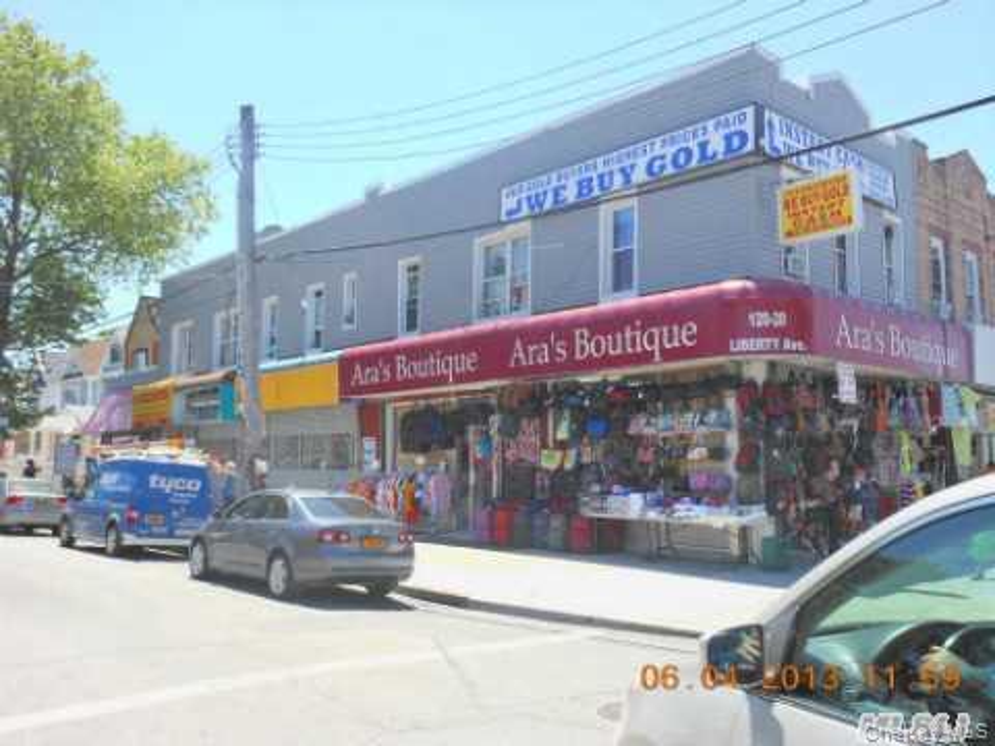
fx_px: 949
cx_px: 498
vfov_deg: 42.9
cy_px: 373
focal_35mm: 33
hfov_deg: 55.4
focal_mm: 5.9
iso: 80
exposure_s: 1/200
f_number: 4
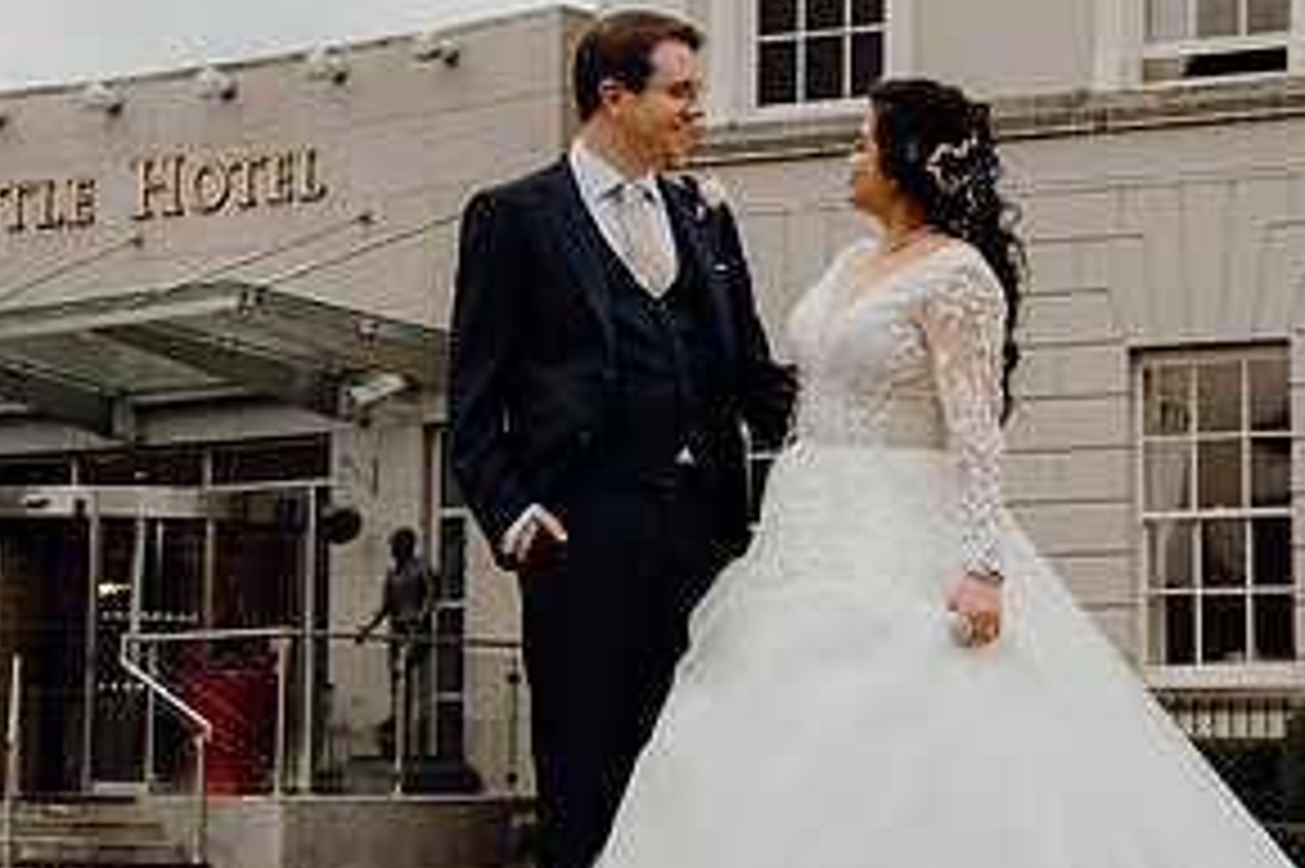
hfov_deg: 18.6
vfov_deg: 12.4
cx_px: 576
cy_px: 403
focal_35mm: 110
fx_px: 3985
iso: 250
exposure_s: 1/160
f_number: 3.5
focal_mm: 37
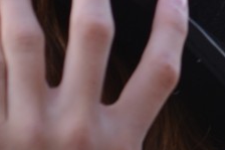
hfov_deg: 2.7
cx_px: -130
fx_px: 4803
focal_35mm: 769
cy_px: 117
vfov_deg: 1.8
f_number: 4.5
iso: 100
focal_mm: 112
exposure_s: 1/200
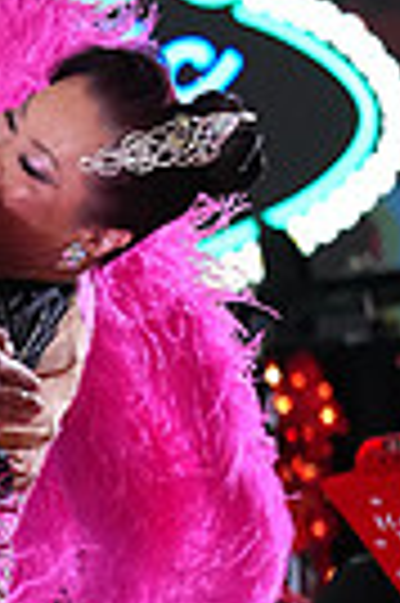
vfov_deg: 2.5
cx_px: -218
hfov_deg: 1.7
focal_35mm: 809
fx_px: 13517
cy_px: 882
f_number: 4.5
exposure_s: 1/400
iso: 6400
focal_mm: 187
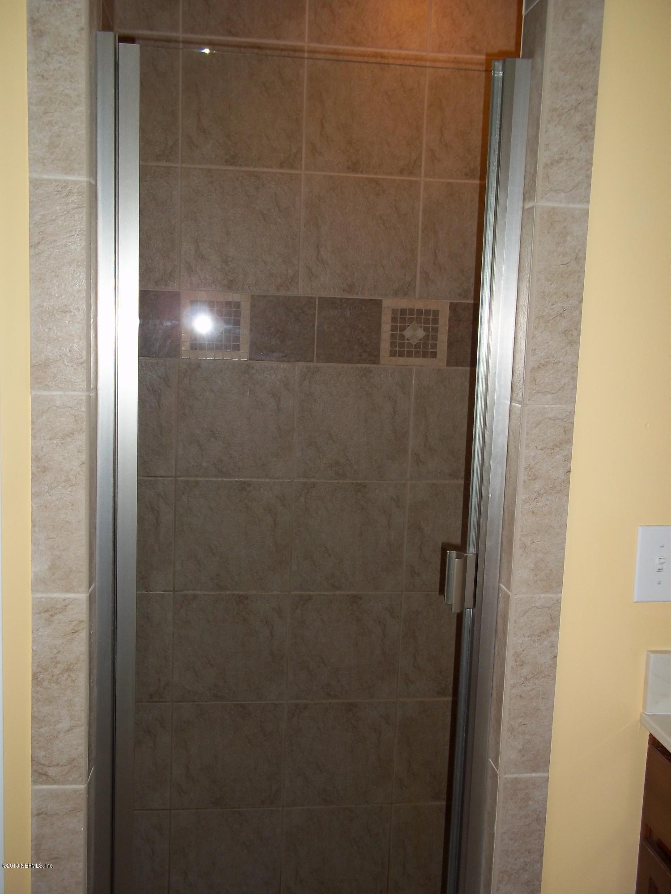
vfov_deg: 51.4
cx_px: 336
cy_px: 447
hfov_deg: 39.7
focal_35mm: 36
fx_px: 930
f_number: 3.1
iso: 80
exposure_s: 1/30
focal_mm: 6.5
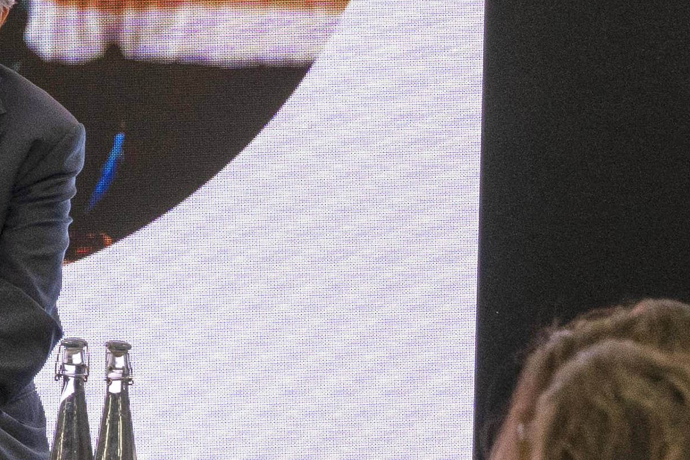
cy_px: 404
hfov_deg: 5.6
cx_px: 260
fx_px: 7109
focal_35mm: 371
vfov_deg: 3.7
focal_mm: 78
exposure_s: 1/125
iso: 1000
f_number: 5
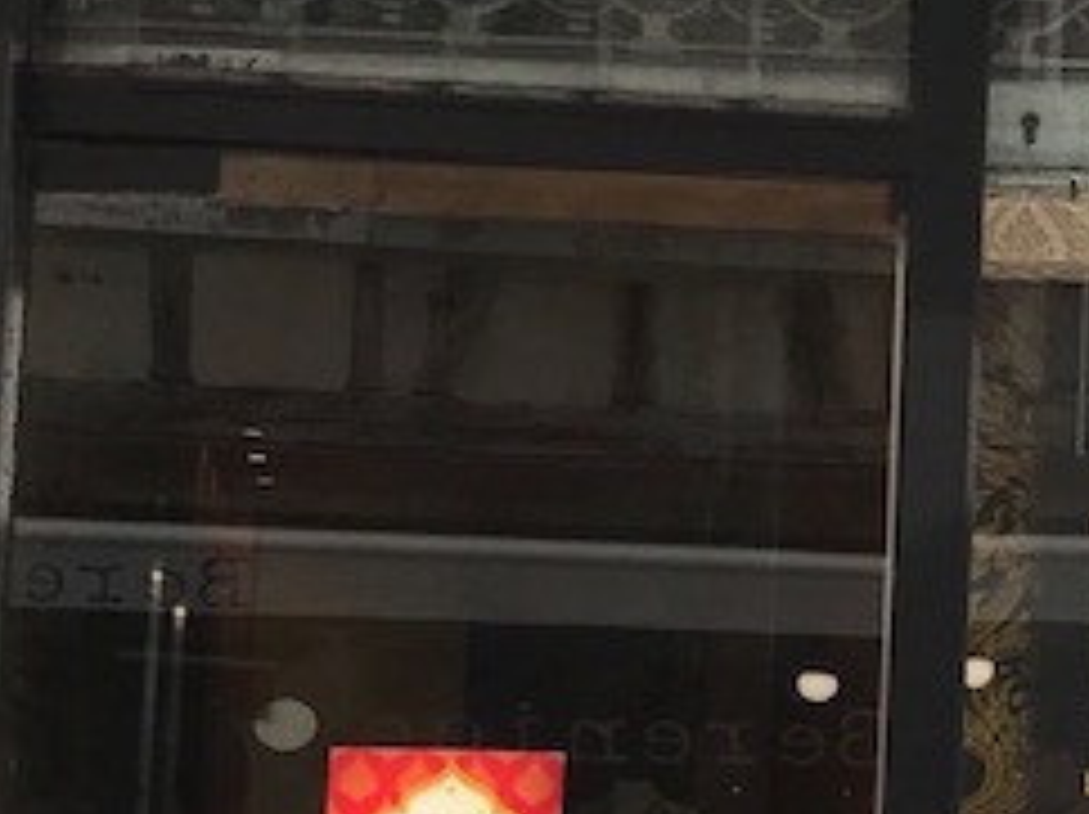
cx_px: 1562
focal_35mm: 125
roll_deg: -2.0
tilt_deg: +7.8
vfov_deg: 11.8
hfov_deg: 14.8
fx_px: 3929
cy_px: 423
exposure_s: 1/760
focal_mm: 3.99
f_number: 1.8
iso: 20
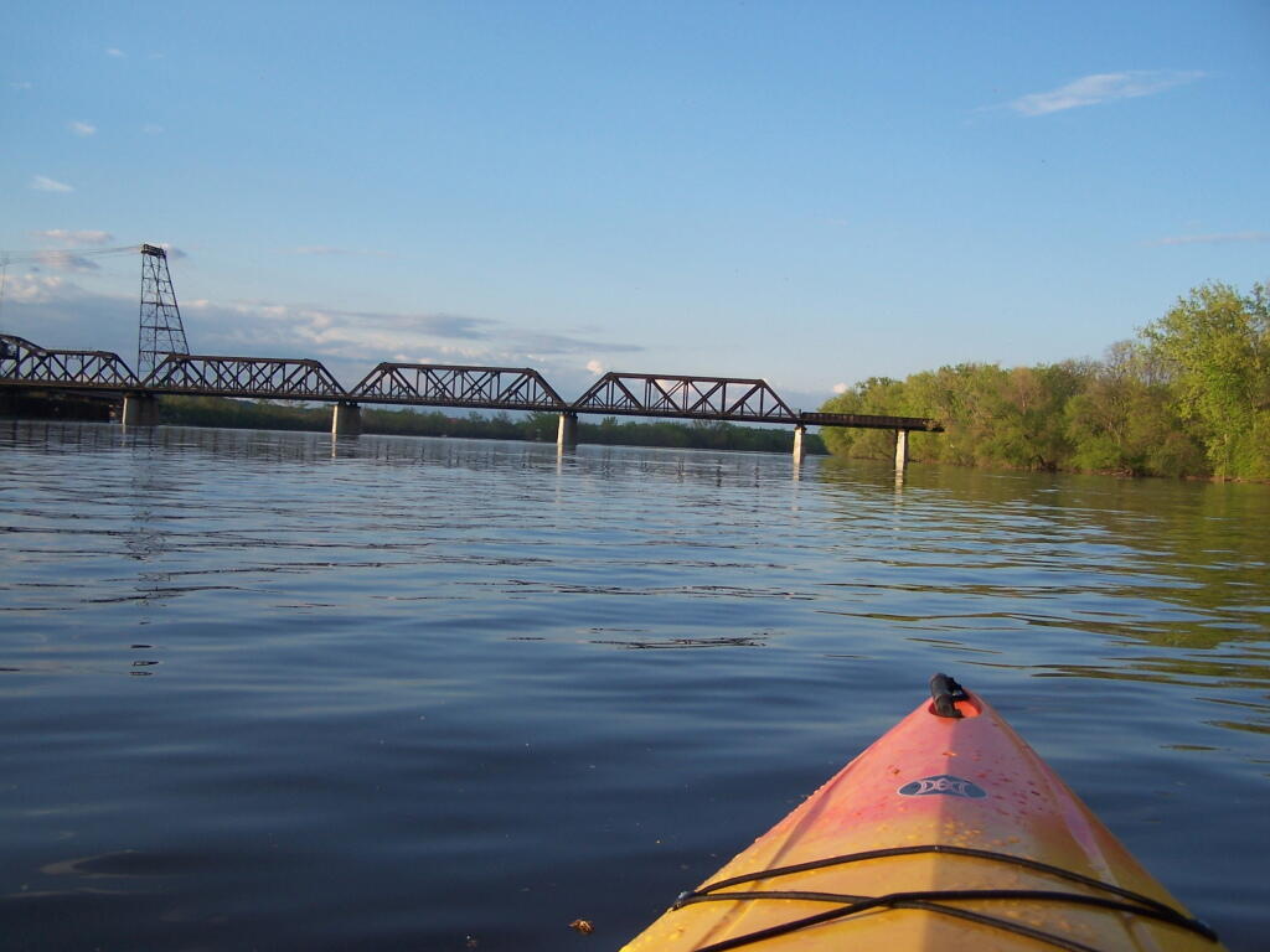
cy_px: 476
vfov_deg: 37.7
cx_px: 635
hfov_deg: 49.0
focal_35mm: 38
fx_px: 1394
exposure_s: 1/640
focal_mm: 6.3
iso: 80
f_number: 2.8
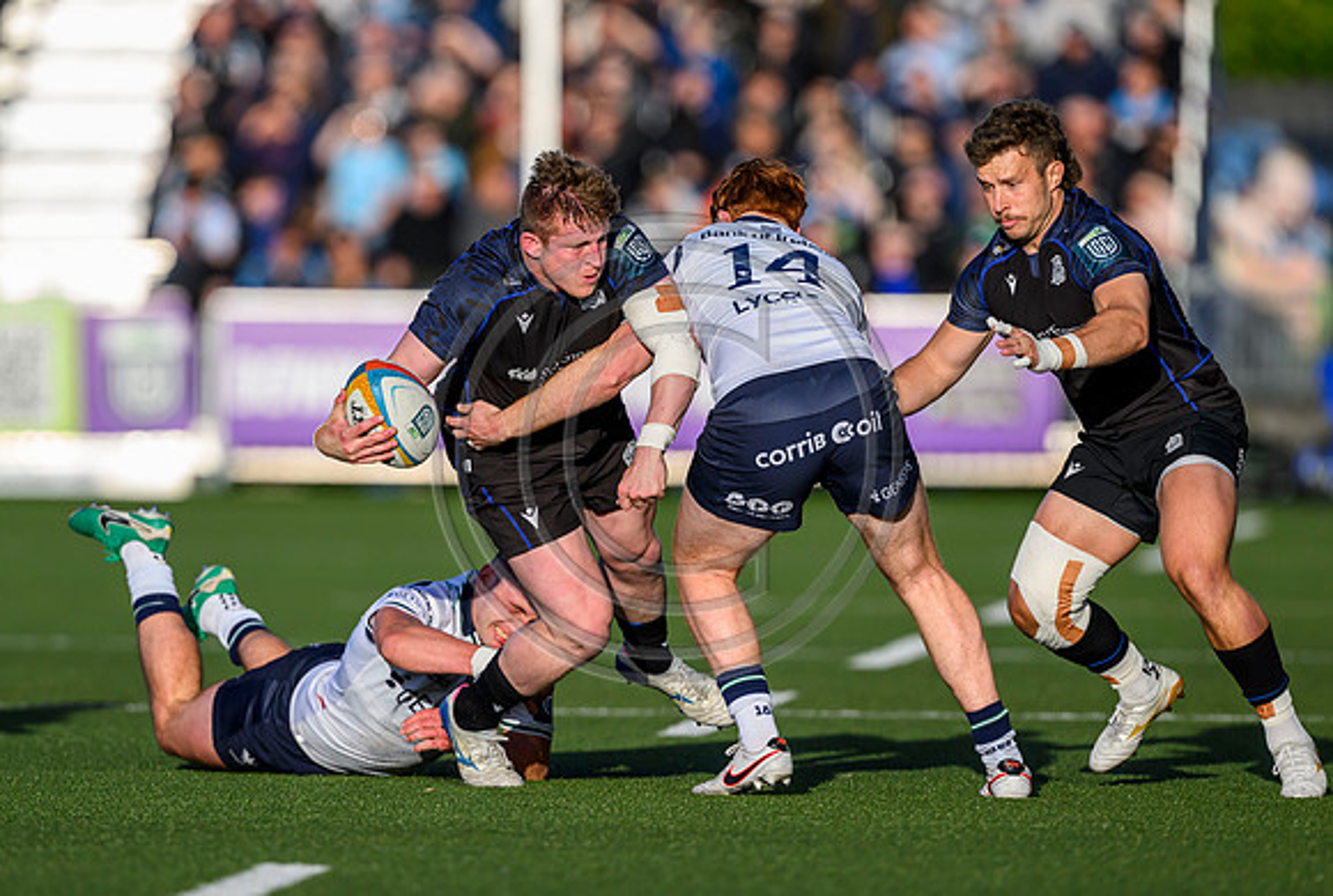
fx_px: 18765
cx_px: 511
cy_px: 469
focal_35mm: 505
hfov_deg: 4.1
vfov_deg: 2.7
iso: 500
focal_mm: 400
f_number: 3.5
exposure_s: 1/5000
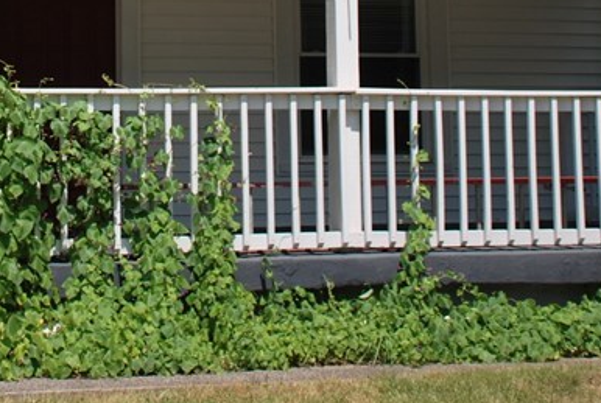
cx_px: 69
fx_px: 1689
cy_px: -140
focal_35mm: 101
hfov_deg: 19.8
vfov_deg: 13.1
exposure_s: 1/1000
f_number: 4
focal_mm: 24
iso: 100
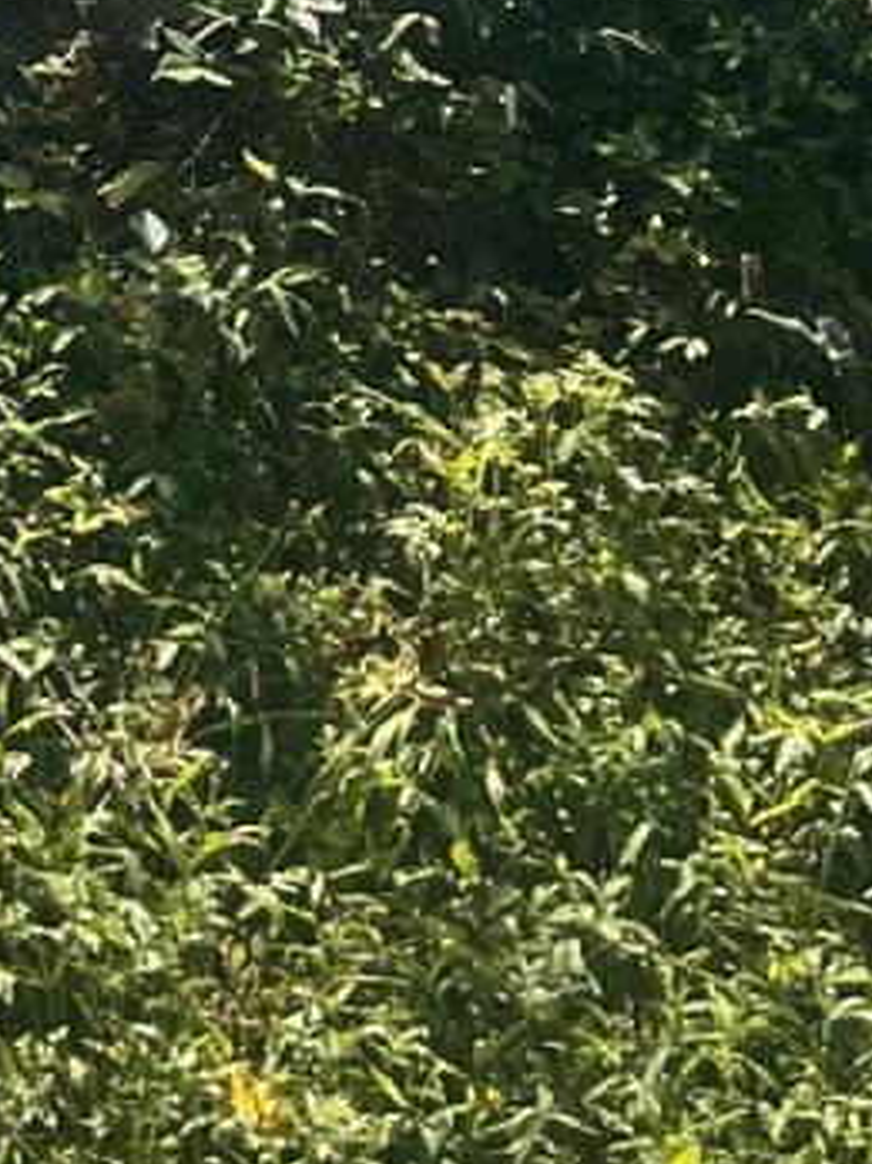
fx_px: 5041
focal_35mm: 150
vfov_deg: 11.0
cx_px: -580
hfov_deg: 9.5
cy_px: -1691
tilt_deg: +4.2
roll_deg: -0.7
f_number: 1.6
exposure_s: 1/2899
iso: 50
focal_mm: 5.1
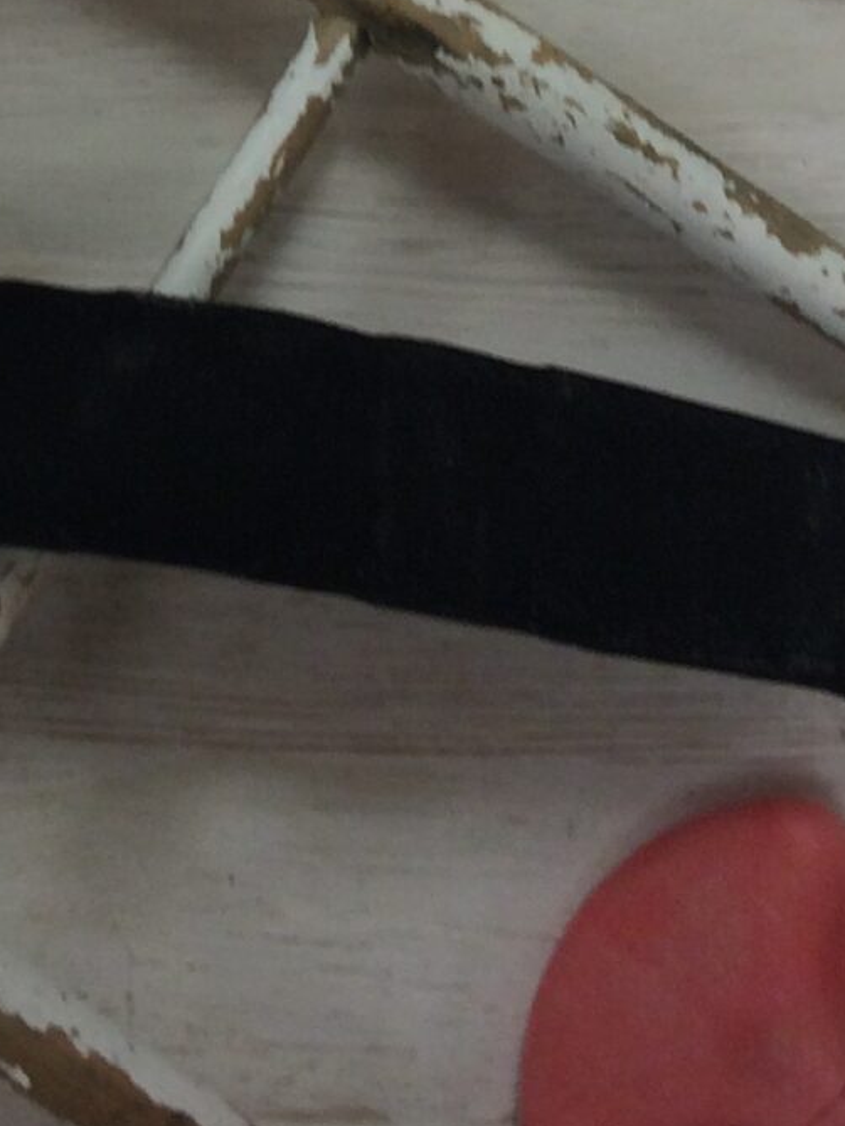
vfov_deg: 16.1
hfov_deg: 13.0
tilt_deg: -78.6
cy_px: -614
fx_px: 3612
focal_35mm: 111
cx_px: -189
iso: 50
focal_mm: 4.15
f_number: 2.2
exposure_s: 1/100
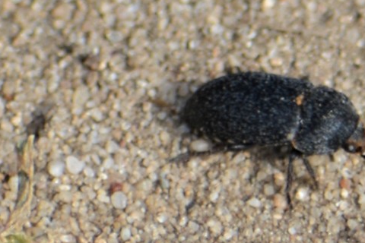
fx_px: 9114
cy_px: 106
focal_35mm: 899
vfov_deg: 1.5
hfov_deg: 2.3
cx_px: 264
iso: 100
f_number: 8
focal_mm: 300
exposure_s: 1/200
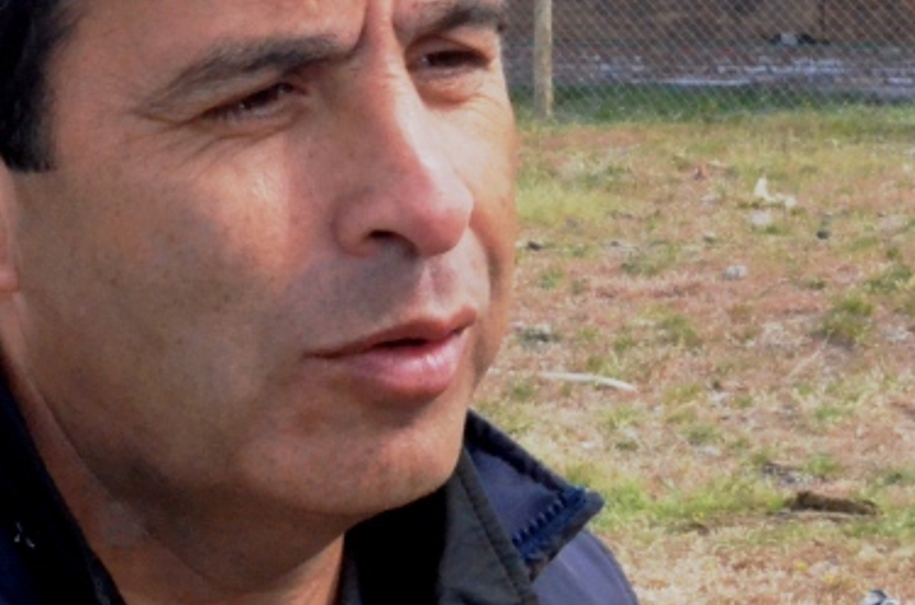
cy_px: 263
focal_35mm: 131
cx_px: 295
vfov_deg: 10.4
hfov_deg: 15.7
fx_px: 3321
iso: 6400
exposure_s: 1/250
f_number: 25
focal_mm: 32
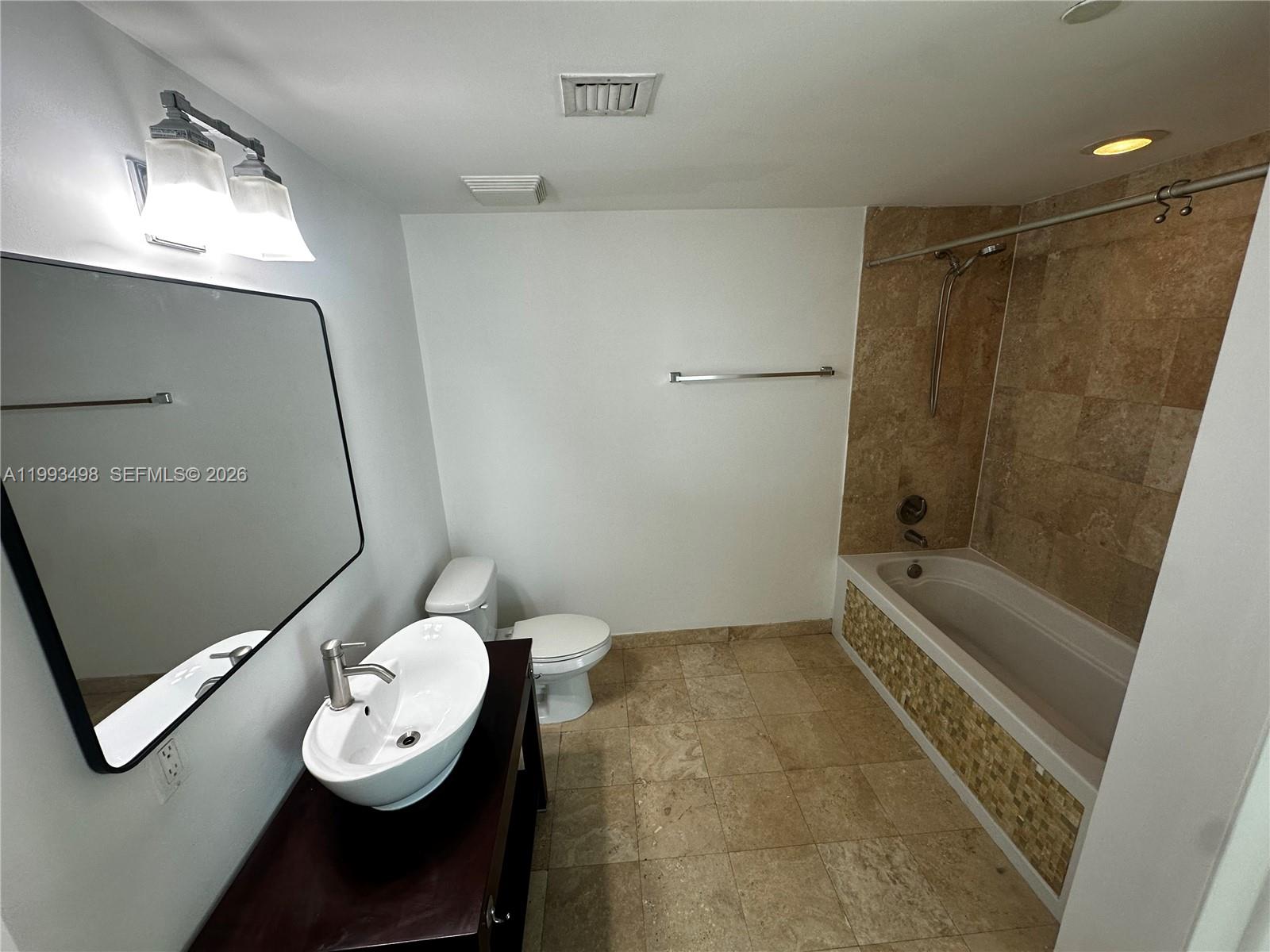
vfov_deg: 85.7
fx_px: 514
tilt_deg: -15.4
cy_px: 476
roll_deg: +1.8
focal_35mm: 14
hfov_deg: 102.1
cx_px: 635
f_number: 2.2
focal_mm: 2.22
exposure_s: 1/120
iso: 100
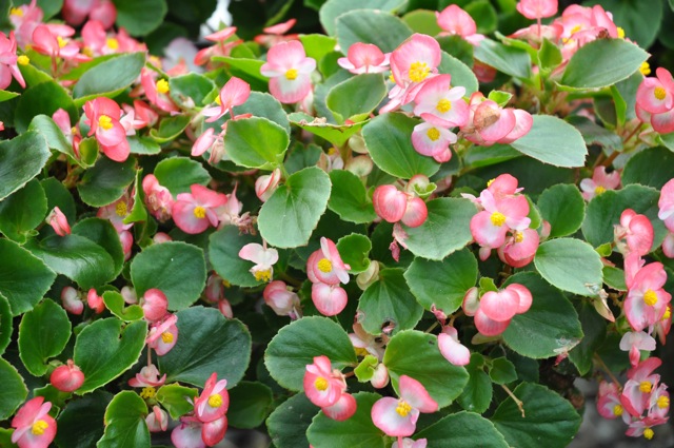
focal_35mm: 105
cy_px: 224
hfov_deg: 19.5
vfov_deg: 13.0
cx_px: 337
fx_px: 1963
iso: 800
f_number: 4.5
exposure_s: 1/250
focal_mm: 70
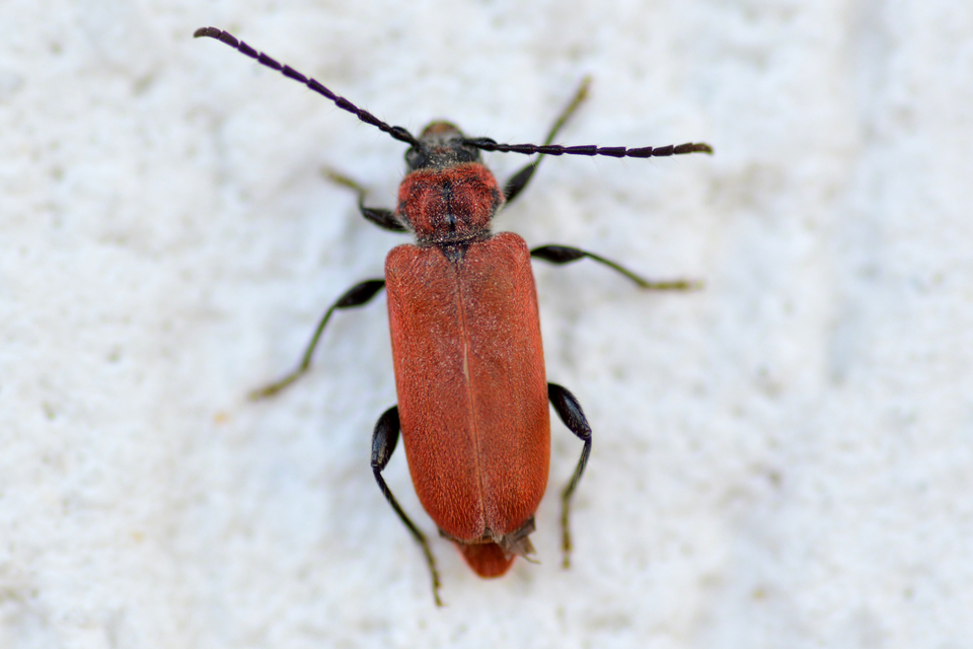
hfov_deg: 13.7
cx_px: 486
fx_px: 4054
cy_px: 324
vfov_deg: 9.1
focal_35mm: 150
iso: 400
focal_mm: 100
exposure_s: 1/500
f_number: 5
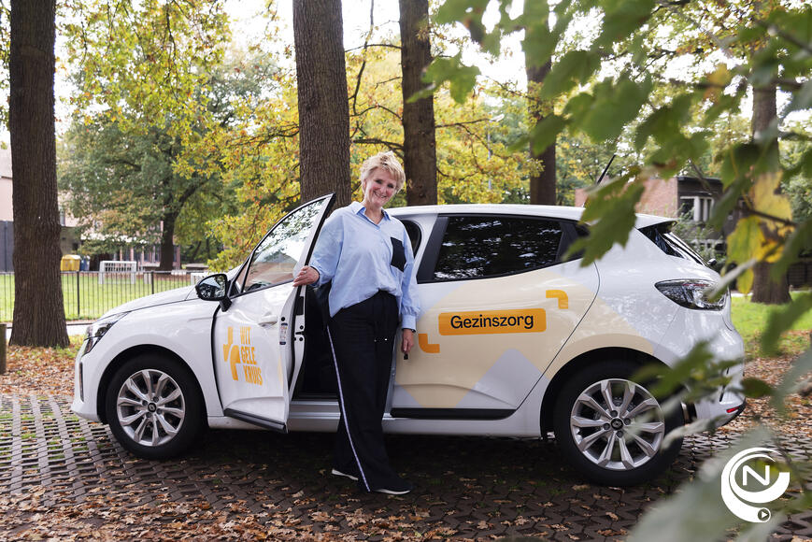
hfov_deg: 50.7
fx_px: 857
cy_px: 271
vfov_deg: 35.1
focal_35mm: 38
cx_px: 406
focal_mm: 38
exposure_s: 1/250
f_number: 4
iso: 250
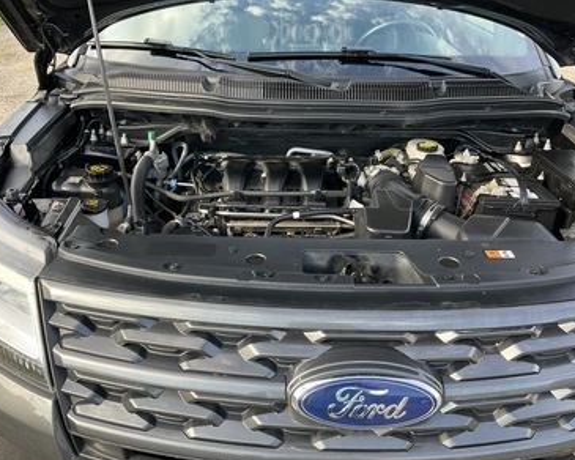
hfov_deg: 57.2
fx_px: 528
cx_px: 291
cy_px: 235
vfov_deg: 47.1
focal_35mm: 31
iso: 20
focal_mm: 3
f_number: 1.8
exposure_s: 1/142
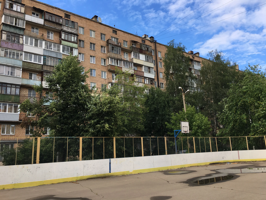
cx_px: 133
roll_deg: +3.3
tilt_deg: +13.4
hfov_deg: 61.7
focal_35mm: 29
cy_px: 100
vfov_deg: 48.2
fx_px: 223
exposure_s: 1/503
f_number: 2.2
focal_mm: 4.15
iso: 25
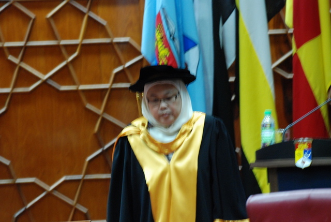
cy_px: 111
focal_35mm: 210
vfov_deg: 6.6
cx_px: 166
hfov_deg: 9.8
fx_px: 1934
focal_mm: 140
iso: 1250
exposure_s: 1/20
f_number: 4.5
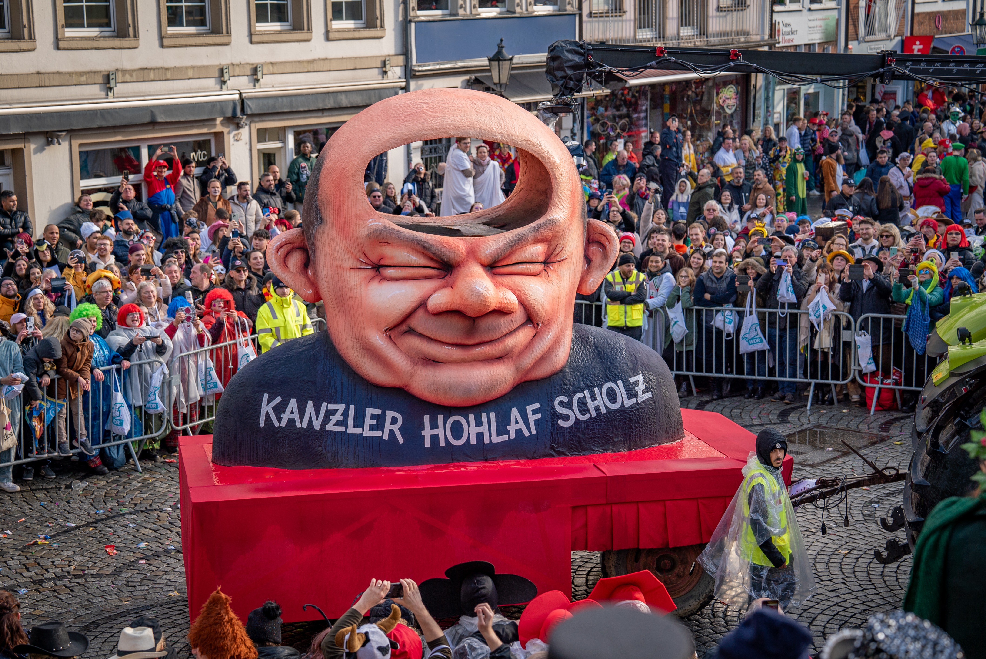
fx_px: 1918
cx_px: 493
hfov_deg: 28.8
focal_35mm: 70
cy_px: 330
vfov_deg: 19.5
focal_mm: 70
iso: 100
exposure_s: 1/320
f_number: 4
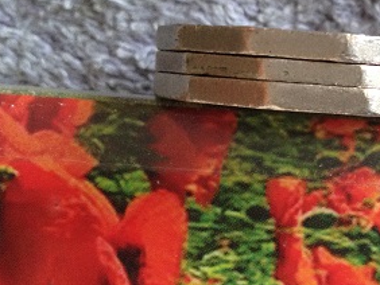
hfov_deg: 23.0
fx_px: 890
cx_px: 393
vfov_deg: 18.2
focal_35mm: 81
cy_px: 175
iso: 160
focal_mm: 4.28
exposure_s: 1/20
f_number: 2.4
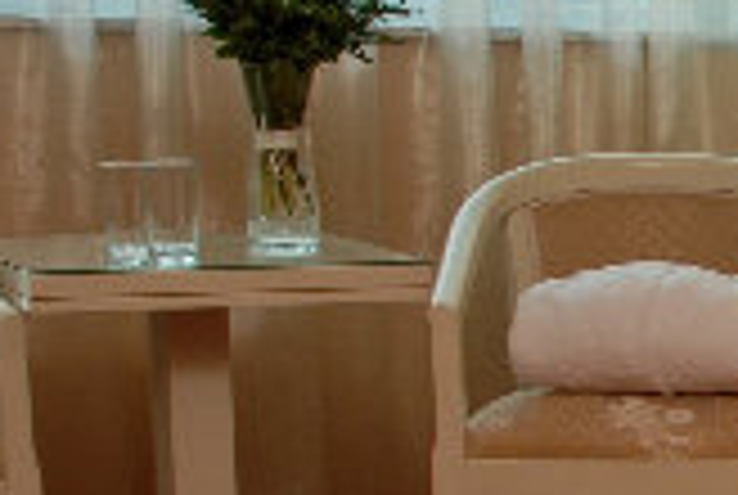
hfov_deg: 11.9
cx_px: 1670
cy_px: 558
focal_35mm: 146
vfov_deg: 9.3
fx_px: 2998
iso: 250
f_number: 14
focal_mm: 20
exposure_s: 1/80
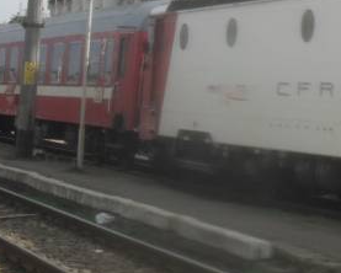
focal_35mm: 138
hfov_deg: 13.3
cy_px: -12
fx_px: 1394
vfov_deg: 11.1
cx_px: 479
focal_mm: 8.7
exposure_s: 1/125
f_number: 10
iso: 100
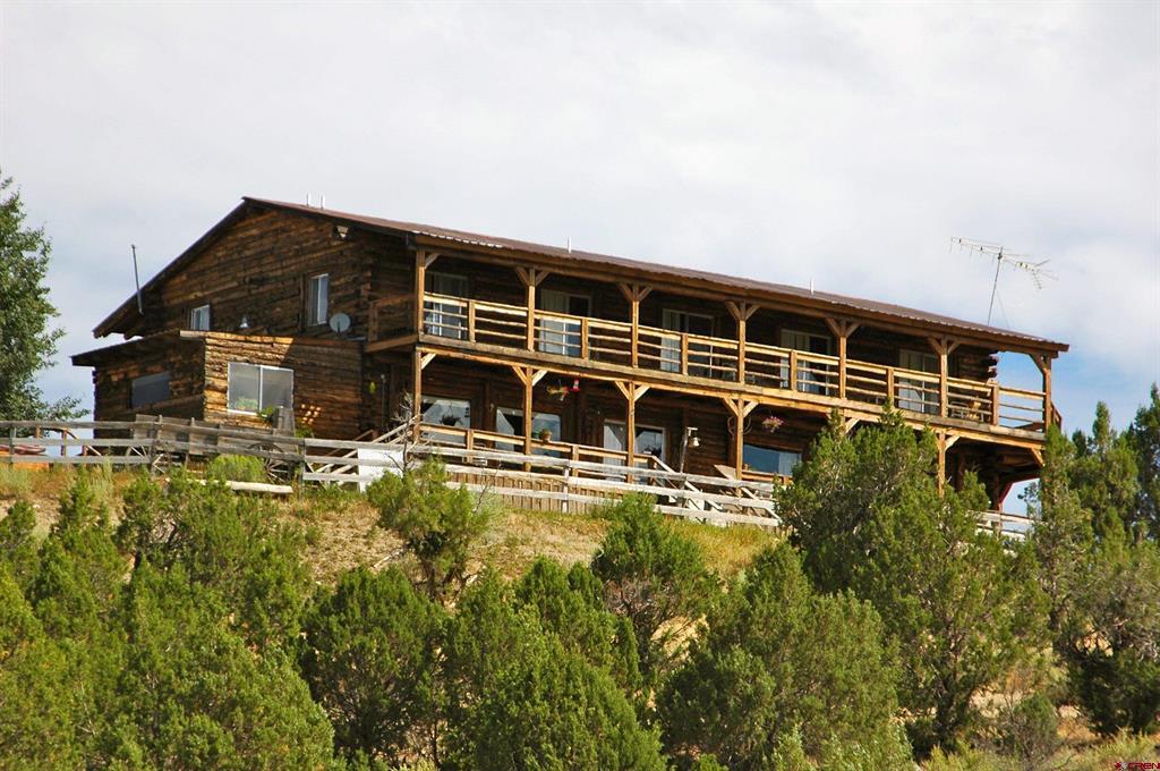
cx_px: 580
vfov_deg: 5.4
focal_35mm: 255
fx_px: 8206
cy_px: 386
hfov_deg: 8.1
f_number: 9
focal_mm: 170
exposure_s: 1/320
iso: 200
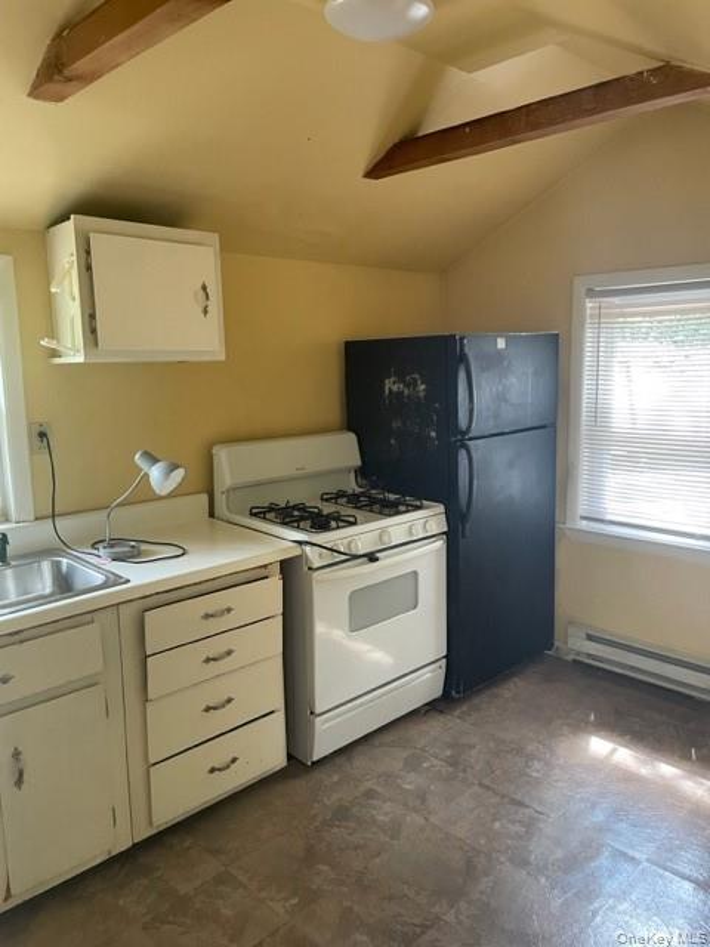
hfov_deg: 53.1
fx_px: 711
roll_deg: +1.9
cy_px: 474
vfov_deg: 67.3
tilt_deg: -7.1
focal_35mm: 26
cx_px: 355
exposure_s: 1/60
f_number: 1.6
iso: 200
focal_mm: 4.2
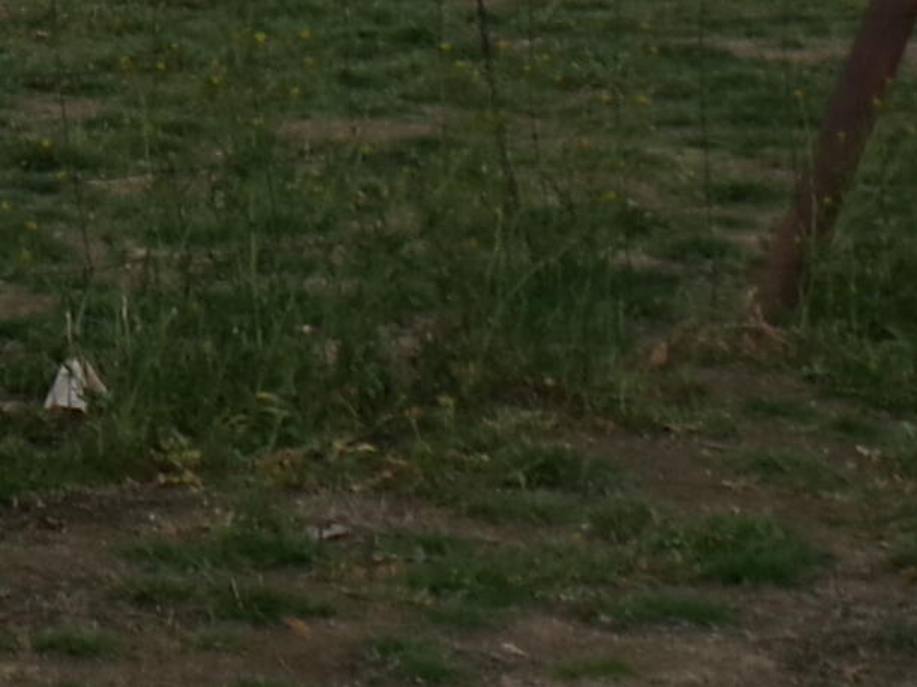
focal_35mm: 182
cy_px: -704
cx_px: -571
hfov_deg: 10.4
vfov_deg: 7.8
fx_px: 4819
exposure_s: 1/70
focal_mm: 6.6
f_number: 11.85
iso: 100
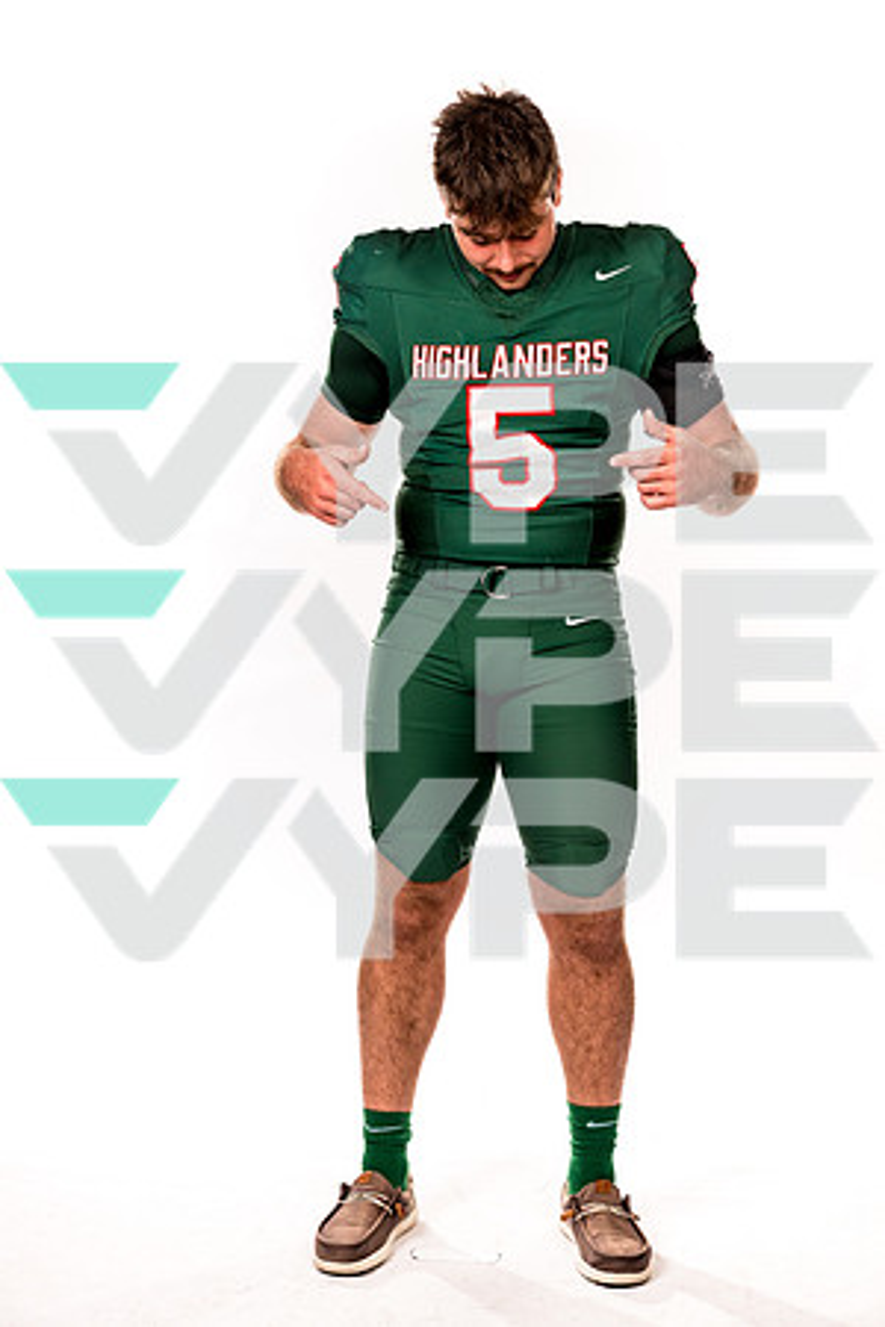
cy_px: 664
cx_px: 442
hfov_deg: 24.6
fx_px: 2028
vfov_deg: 36.2
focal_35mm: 55
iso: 800
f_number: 8
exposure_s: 1/400
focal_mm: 55
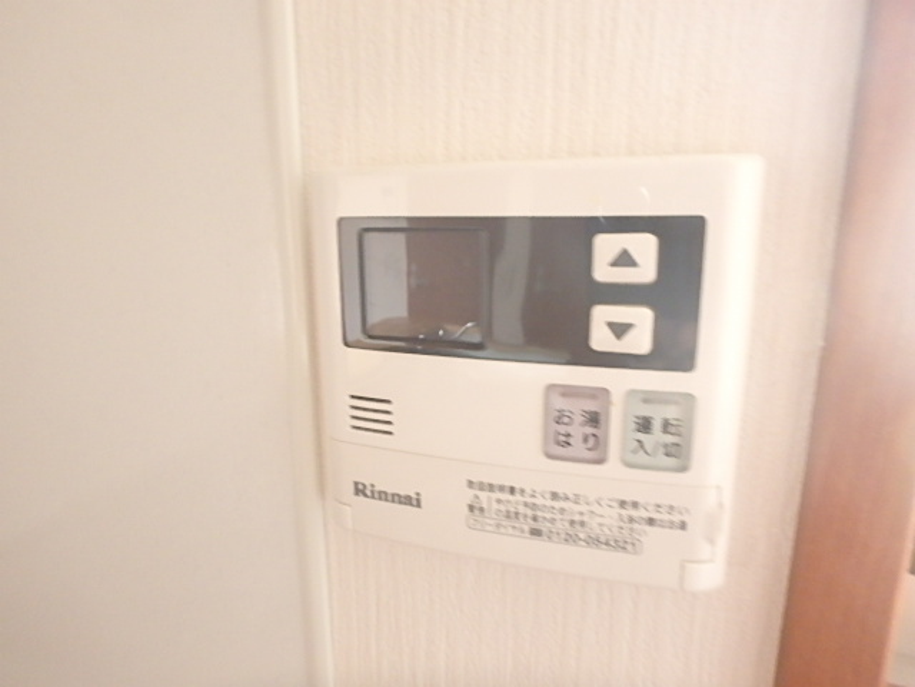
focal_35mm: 21
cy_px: 344
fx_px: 555
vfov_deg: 63.4
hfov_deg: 79.0
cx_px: 458
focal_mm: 3.7
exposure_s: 1/20
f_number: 3.5
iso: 800
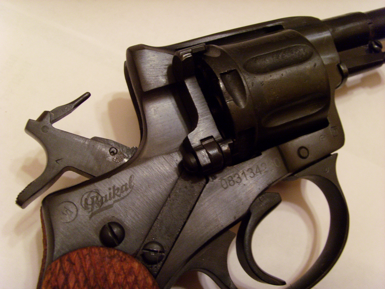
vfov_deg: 39.7
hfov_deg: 51.4
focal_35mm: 36
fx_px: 400
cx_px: 192
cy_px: 144
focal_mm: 6
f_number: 3.5
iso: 200
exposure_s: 1/6
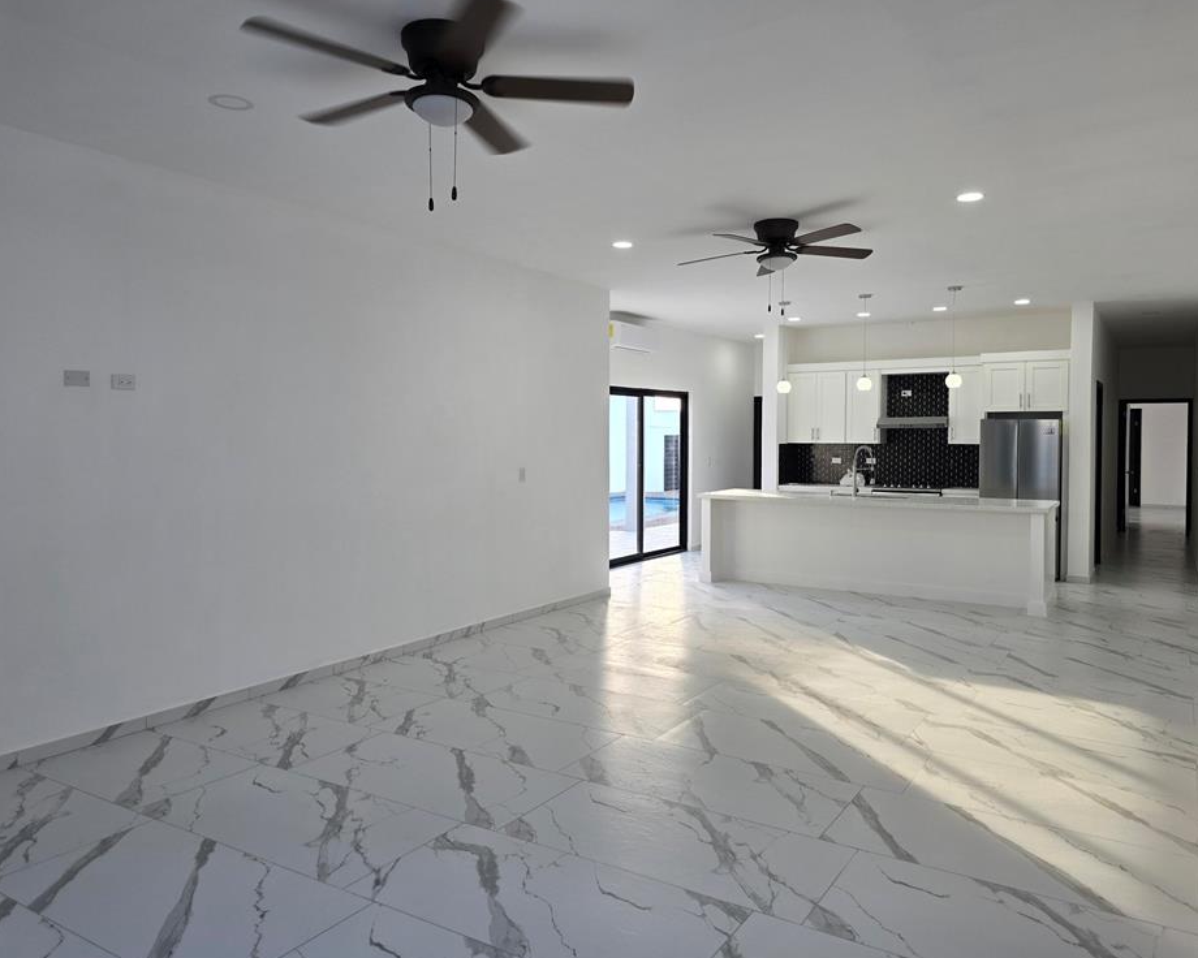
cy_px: 467
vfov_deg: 56.8
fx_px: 886
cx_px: 600
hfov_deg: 68.1
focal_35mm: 25
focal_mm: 6.3
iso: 50
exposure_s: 1/120
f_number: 1.7
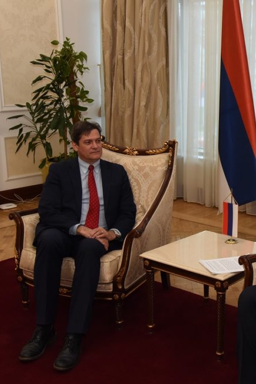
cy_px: 193
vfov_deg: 37.5
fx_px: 566
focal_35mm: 53
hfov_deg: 24.6
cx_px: 238
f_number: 9
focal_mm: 35
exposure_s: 1/60
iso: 2500
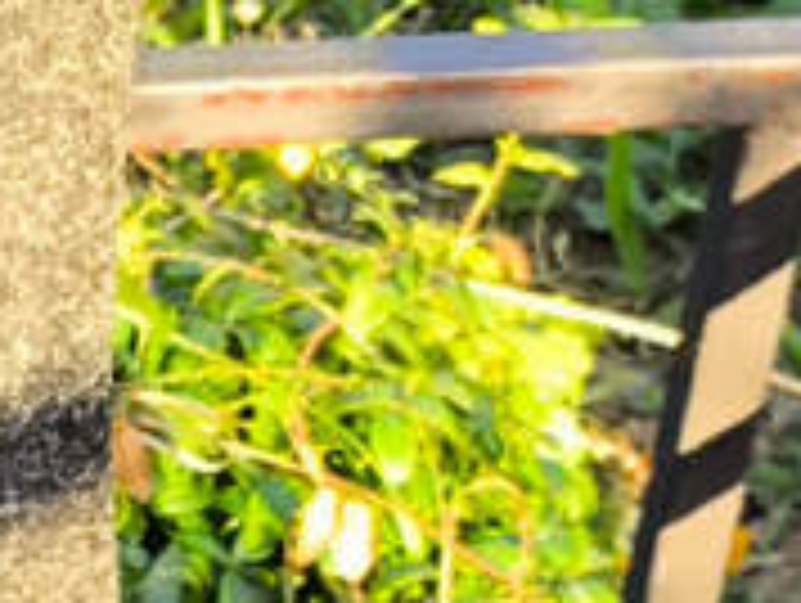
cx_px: -952
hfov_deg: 8.3
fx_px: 5190
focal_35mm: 224
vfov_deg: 6.5
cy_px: 1026
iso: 64
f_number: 1.7
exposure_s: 1/100
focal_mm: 4.71
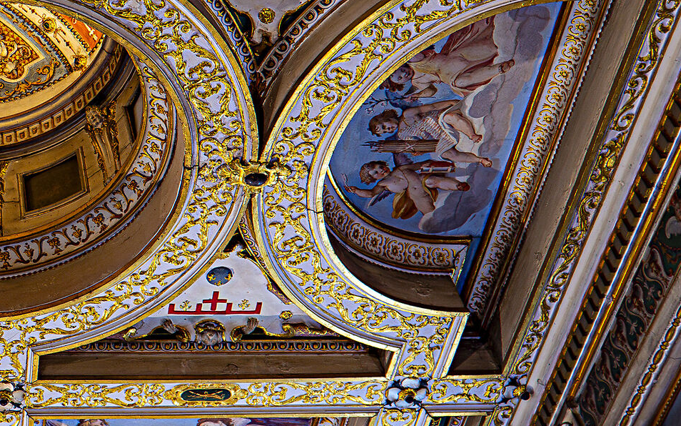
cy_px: 176
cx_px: -163
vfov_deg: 20.3
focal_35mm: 64
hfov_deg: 27.6
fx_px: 1188
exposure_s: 1/15
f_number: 2.8
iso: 200
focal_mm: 12
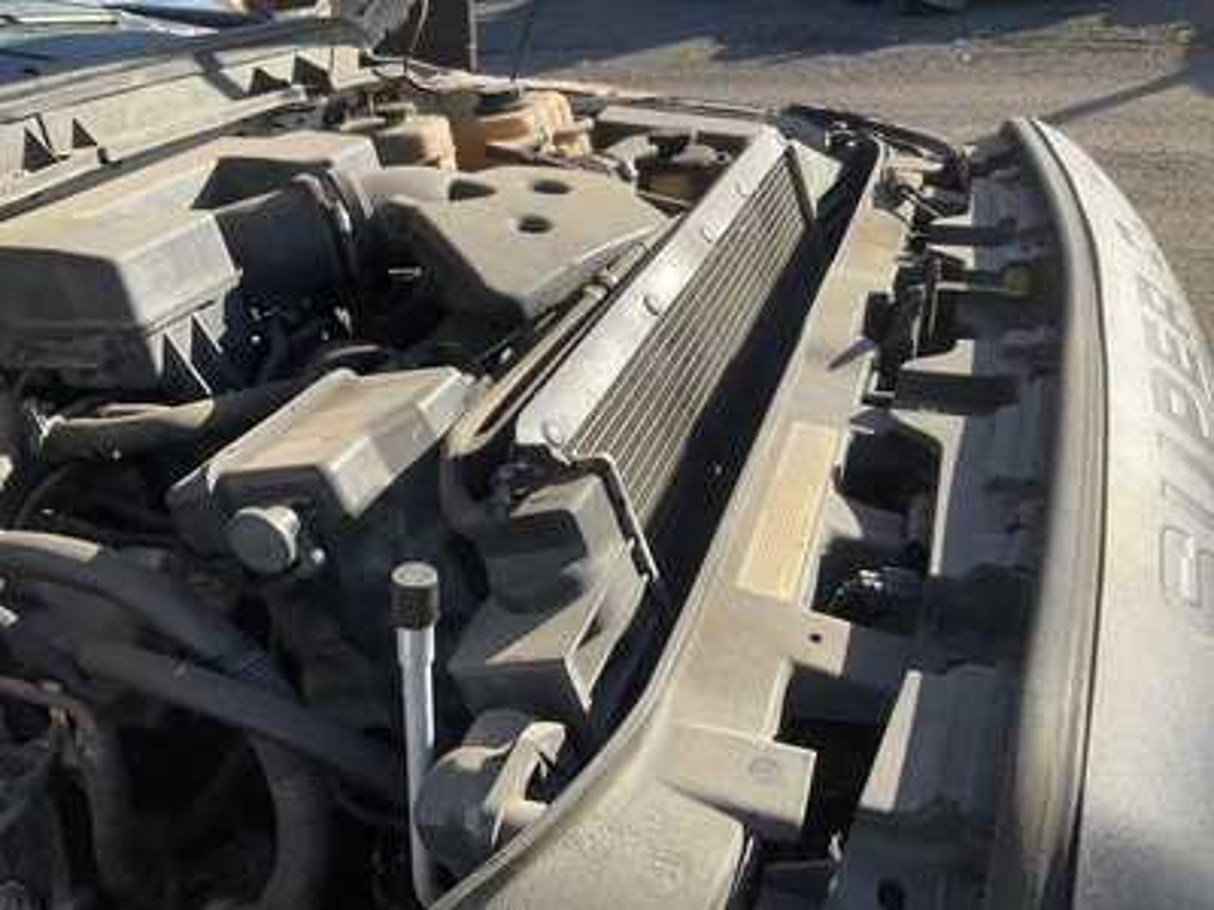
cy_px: 455
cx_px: 607
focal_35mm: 29
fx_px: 1017
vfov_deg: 48.2
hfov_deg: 61.7
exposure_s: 1/691
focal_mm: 3
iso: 25
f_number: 1.8
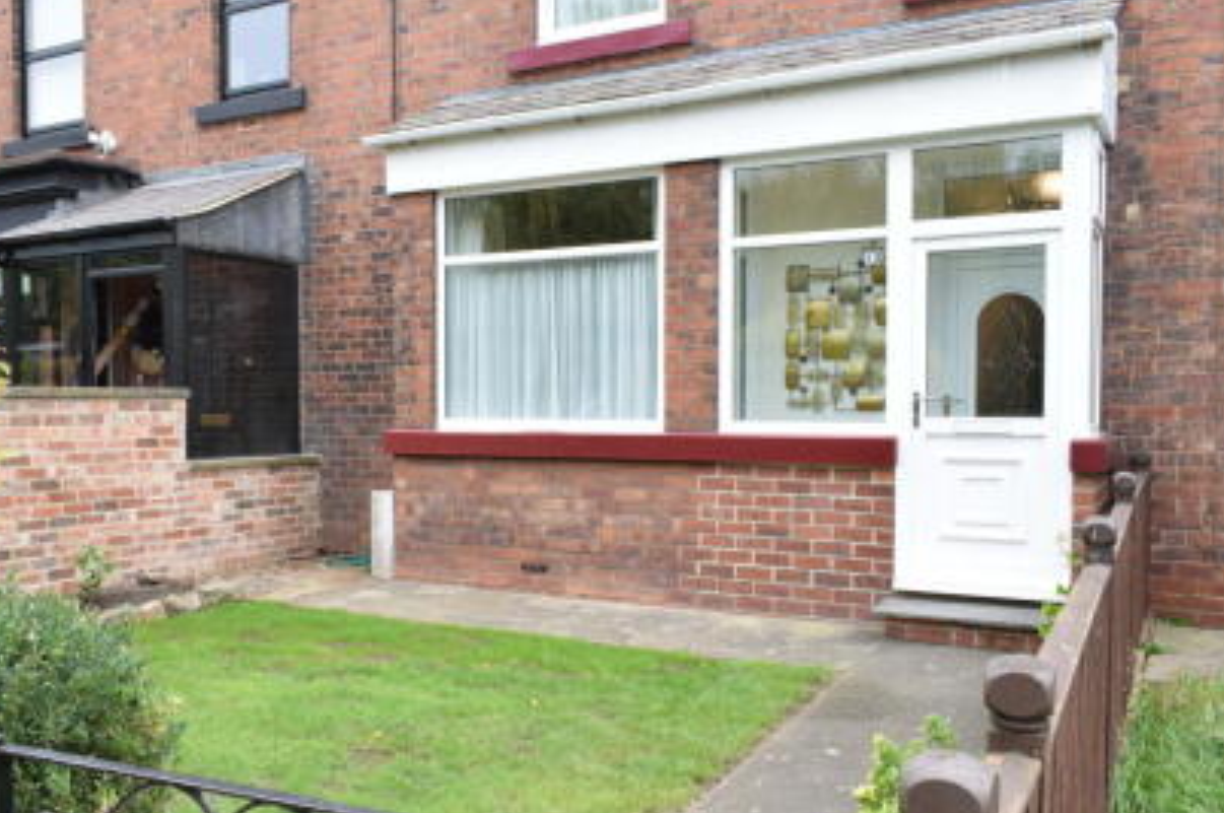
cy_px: 443
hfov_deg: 58.6
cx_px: 536
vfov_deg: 41.0
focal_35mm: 32
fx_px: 1087
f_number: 9
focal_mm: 18
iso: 800
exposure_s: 1/125
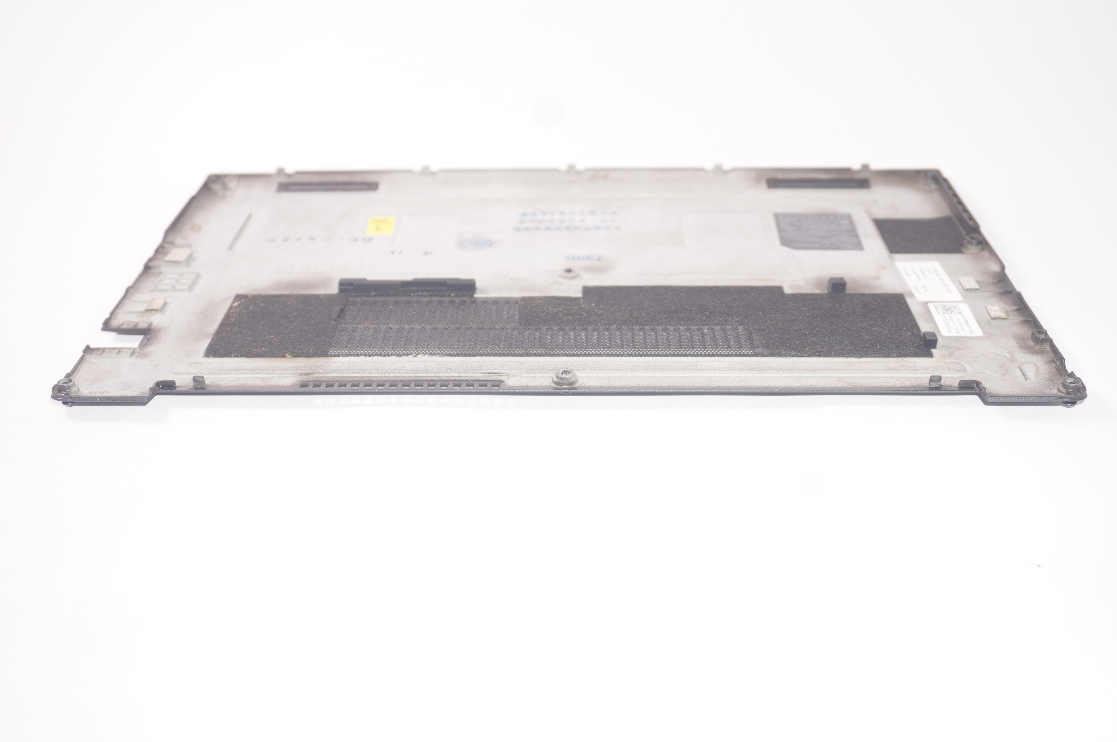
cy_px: 371
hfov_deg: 43.6
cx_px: 558
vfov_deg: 29.8
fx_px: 1395
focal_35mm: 45
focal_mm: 30
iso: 100
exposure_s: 1/60
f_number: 5.6
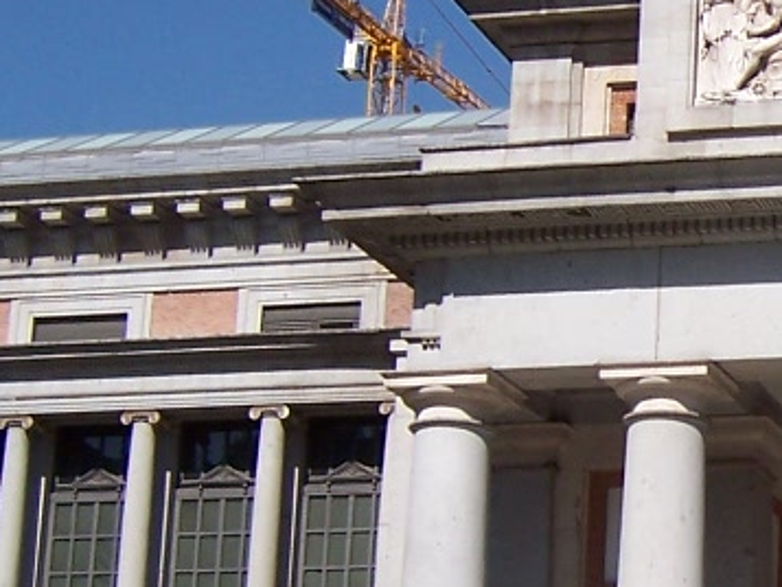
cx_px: 994
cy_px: 390
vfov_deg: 13.3
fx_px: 2508
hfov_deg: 16.8
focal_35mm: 111
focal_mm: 5.5
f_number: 4
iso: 80
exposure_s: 1/1000
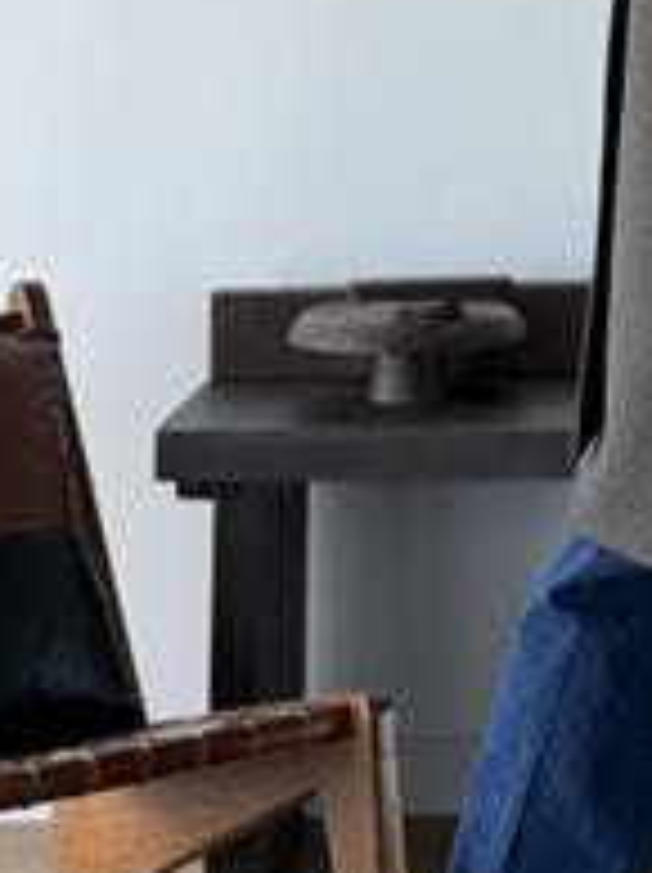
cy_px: -308
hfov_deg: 10.9
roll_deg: +0.0
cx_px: 850
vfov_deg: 14.3
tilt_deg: +1.7
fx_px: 3322
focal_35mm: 132
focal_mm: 6.76
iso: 64
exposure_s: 1/260
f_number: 1.78
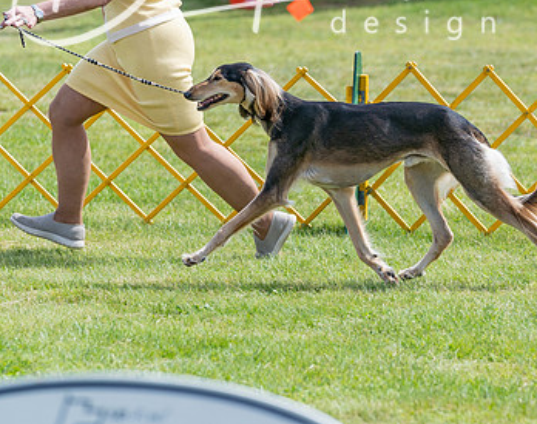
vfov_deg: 5.3
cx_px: 361
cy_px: 109
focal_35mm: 290
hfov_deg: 6.7
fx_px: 4587
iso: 100
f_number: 3.5
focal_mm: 137
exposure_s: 1/1000
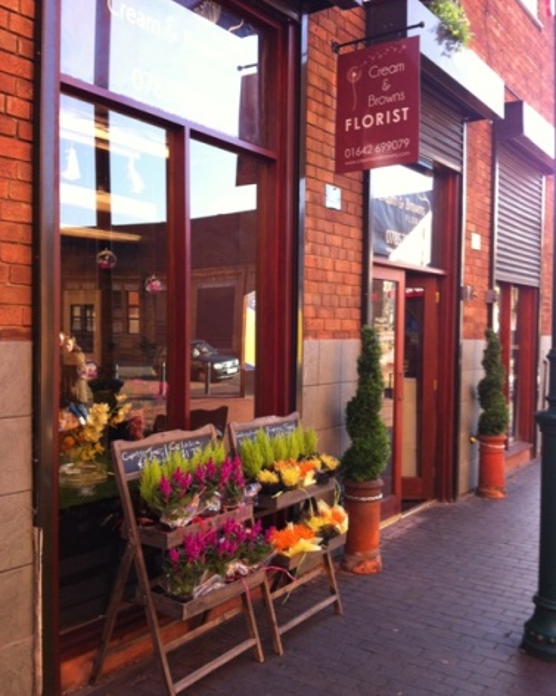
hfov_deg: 40.1
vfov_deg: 49.1
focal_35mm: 37
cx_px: 276
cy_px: 349
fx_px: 762
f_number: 2.8
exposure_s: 1/100
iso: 100
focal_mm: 3.85
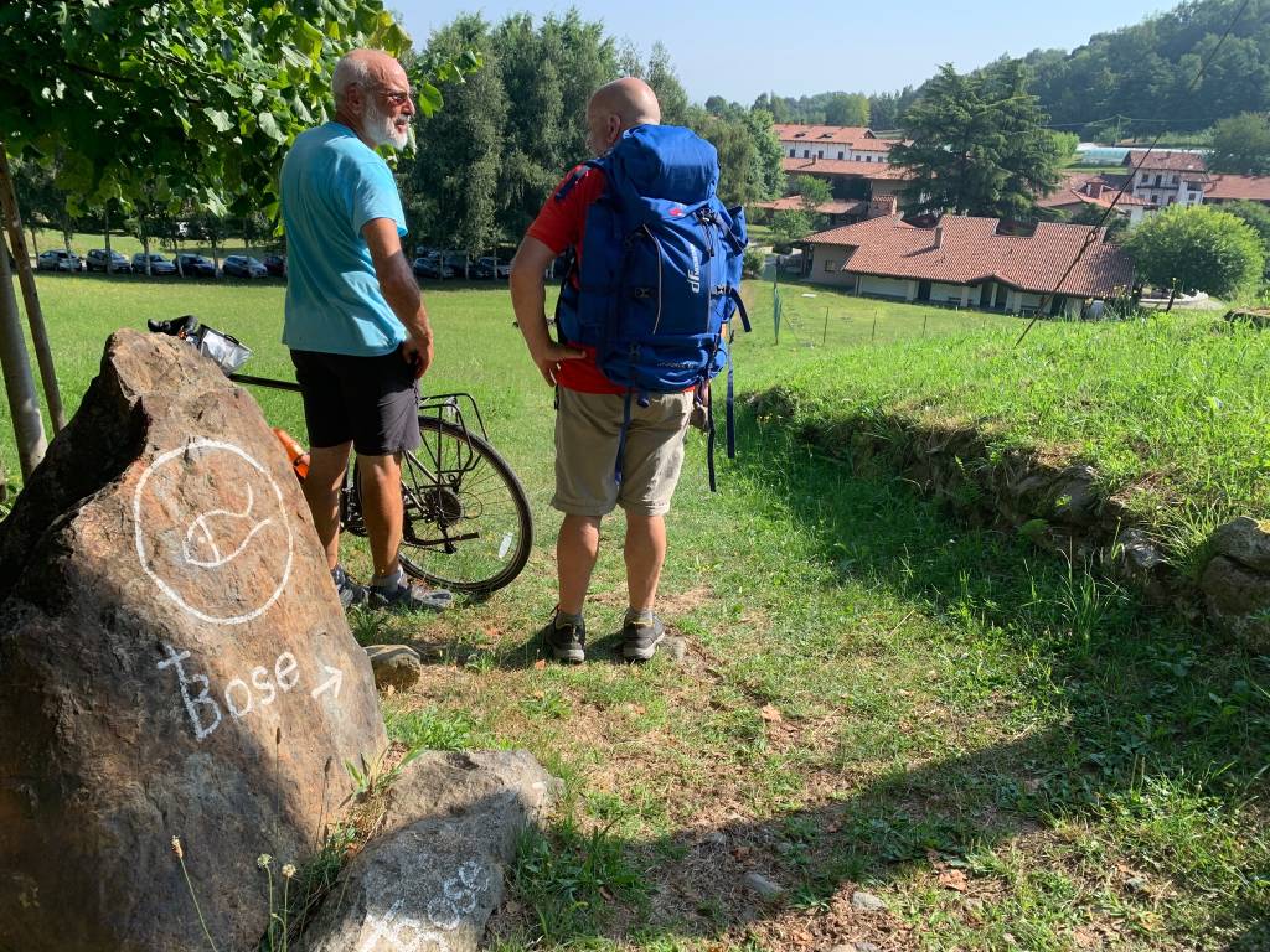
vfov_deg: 53.1
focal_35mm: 26
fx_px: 954
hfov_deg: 67.3
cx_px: 635
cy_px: 476
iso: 25
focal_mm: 4.25
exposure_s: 1/808
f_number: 1.8
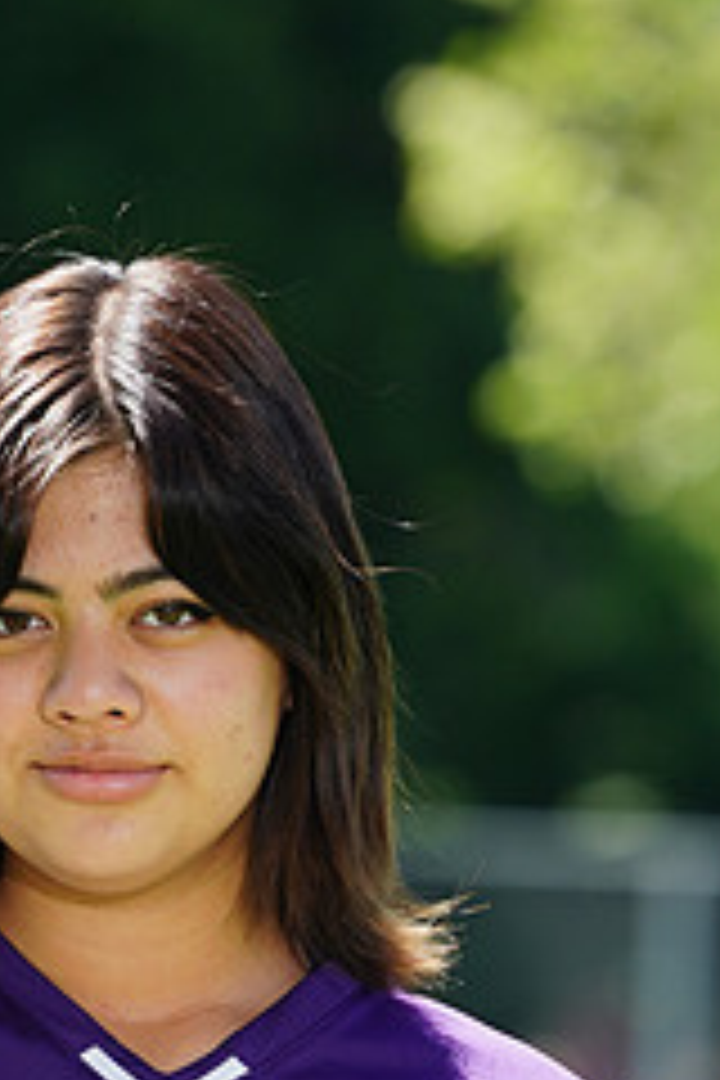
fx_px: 21958
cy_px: 1256
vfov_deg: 2.8
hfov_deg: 1.9
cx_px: 32
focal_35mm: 732
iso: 200
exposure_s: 1/200
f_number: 9
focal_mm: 303
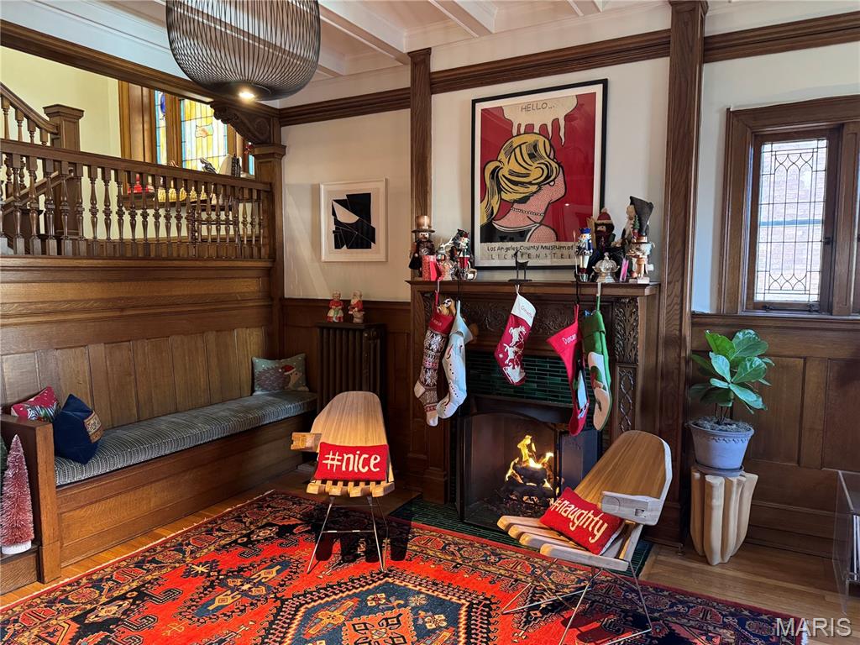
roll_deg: -0.3
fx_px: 596
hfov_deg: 71.6
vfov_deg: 56.8
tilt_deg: -5.0
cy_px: 322
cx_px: 430
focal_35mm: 24
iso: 800
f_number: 1.78
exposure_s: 1/60
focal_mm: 6.76
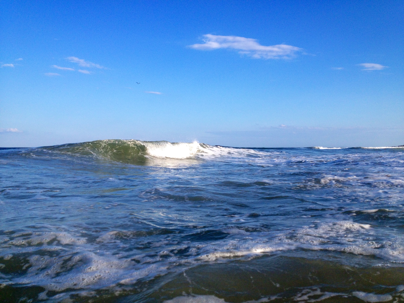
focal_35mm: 35
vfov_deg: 40.7
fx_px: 408
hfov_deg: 52.6
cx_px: 202
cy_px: 152
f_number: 2.4
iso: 50
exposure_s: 1/1453
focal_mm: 4.28
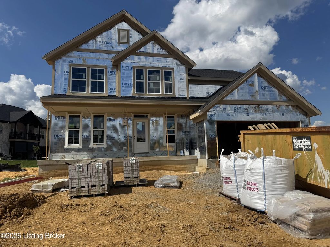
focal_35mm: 24
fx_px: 229
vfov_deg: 56.8
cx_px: 165
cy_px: 124
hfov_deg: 71.6
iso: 80
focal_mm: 6.76
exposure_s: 1/9009
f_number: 1.78
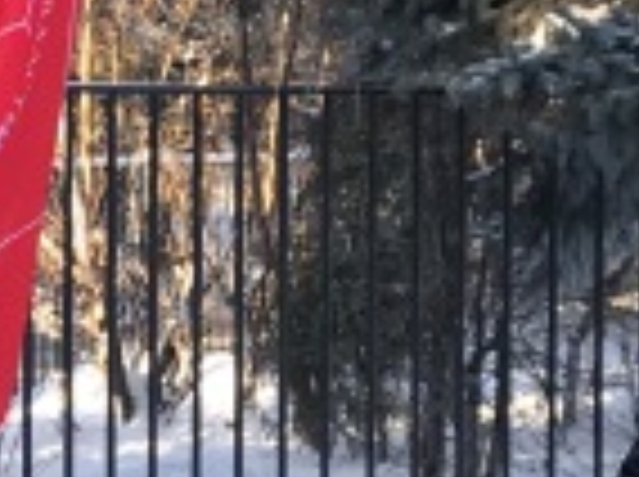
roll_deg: -1.7
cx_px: 252
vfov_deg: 7.3
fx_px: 3723
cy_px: 292
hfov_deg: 9.8
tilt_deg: -1.2
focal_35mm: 202
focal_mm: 3.99
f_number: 1.8
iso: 20
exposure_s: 1/223
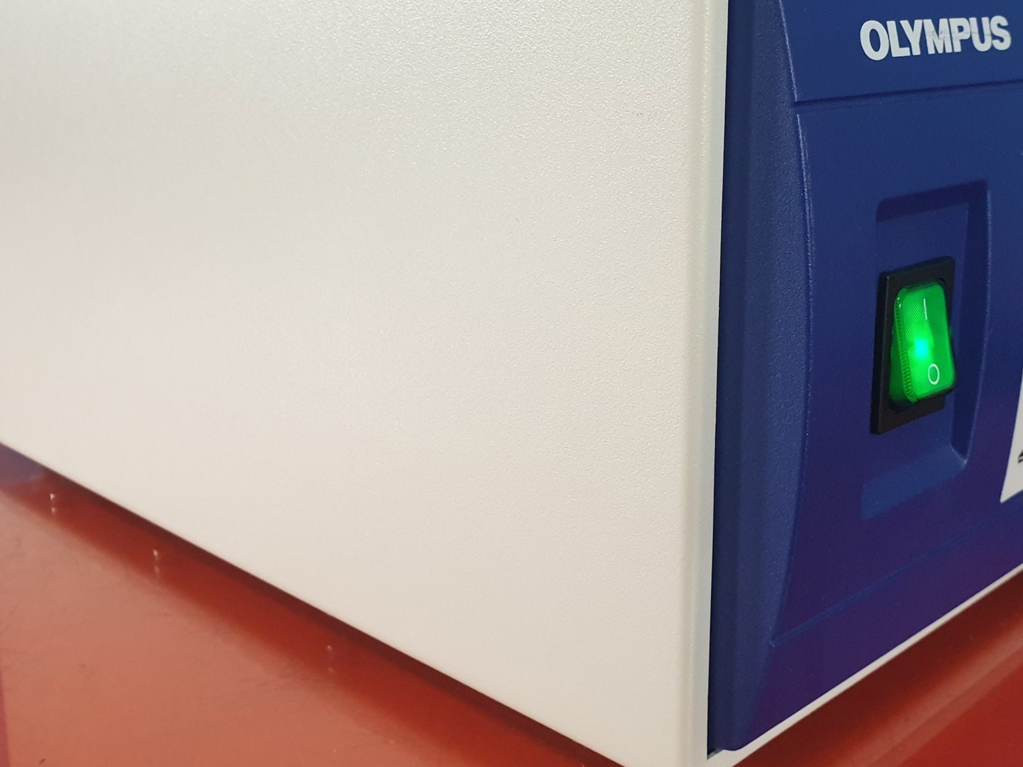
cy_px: 323
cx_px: 660
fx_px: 1271
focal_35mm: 43
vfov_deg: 33.5
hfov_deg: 43.4
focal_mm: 4.3
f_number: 2.4
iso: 400
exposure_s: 1/50
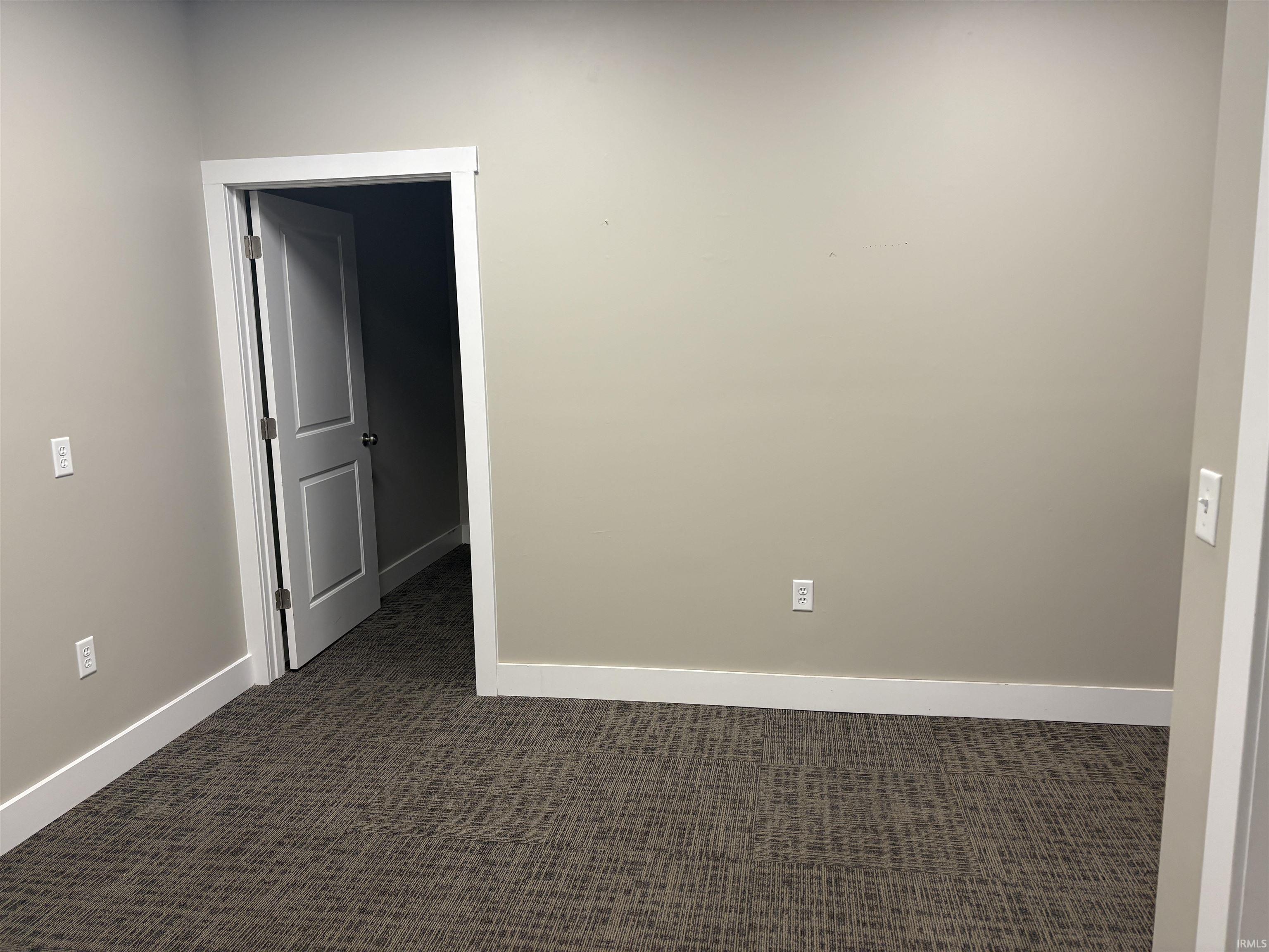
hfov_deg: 67.3
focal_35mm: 26
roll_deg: +1.7
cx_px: 634
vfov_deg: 53.1
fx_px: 953
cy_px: 476
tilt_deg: -6.2
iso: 80
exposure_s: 1/120
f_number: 1.6
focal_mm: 5.96
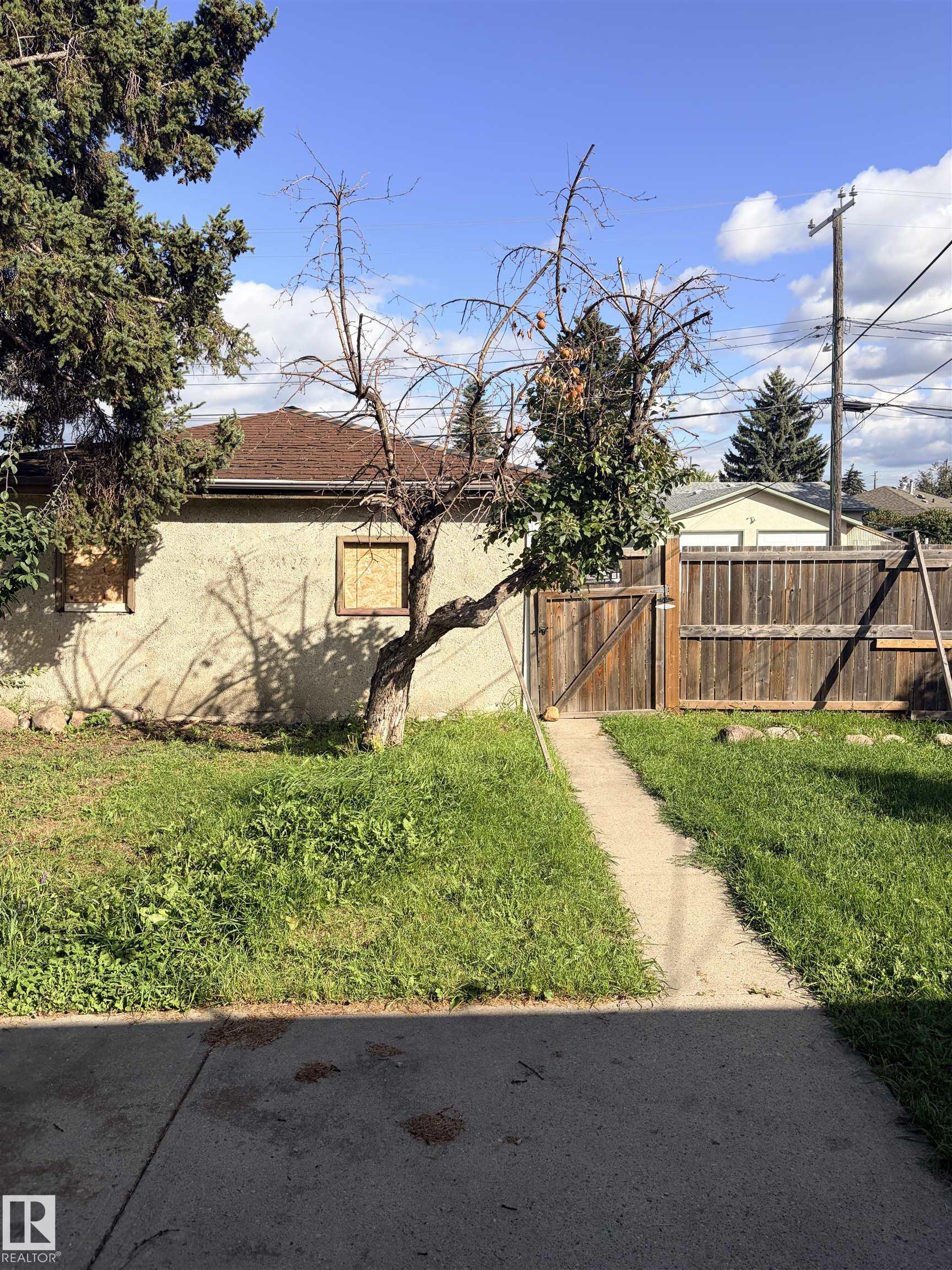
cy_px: 635
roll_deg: +0.1
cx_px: 476
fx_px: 953
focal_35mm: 26
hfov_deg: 53.1
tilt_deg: -8.1
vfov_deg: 67.3
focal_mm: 5.96
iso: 50
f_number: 1.6
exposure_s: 1/3279
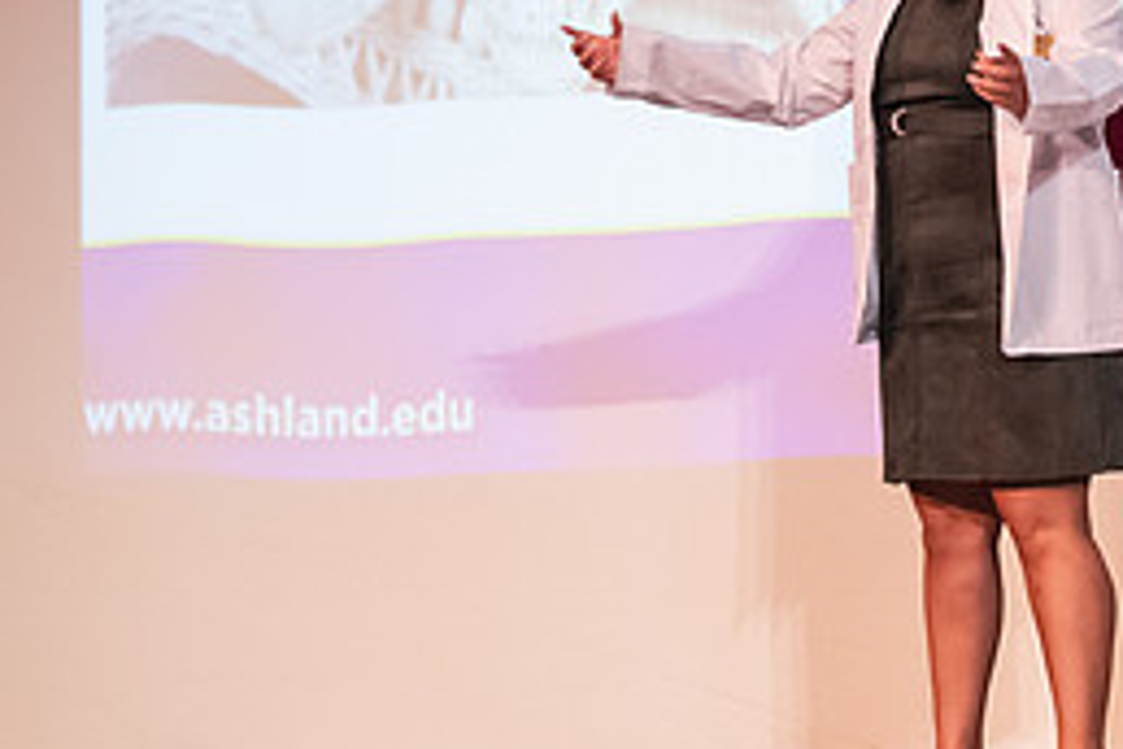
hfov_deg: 9.9
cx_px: 1123
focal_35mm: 207
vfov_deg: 6.6
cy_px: 142
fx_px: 6457
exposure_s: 1/200
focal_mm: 92
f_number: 3.2
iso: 4000
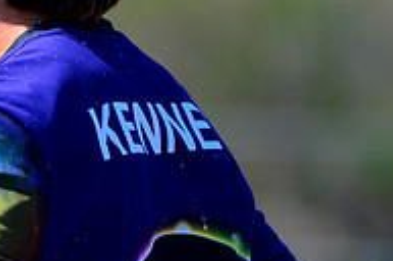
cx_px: -37
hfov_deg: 2.3
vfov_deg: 1.5
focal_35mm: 903
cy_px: -2
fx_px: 9841
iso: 200
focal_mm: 200
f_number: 3.5
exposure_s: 1/2500
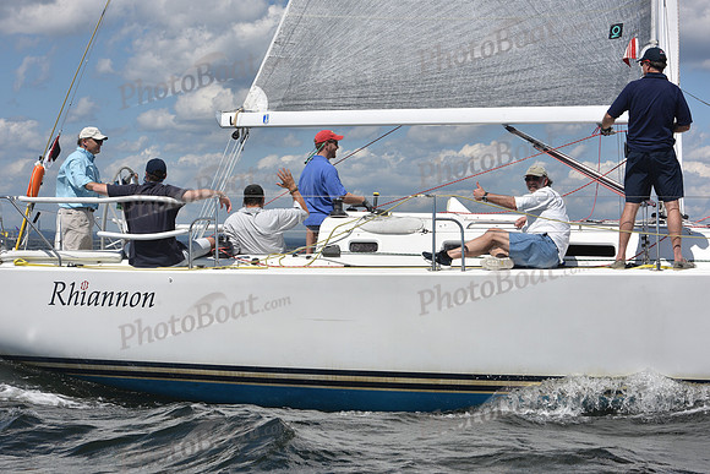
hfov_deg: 28.8
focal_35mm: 70
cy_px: 237
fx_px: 1381
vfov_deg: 19.5
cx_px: 355
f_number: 13
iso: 320
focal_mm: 70
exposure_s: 1/1250
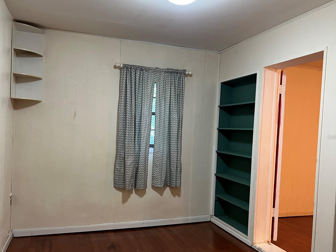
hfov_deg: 59.9
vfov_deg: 46.7
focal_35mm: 30
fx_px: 291
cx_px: 156
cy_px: 137
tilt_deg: +0.8
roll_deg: -4.2
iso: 250
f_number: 1.5
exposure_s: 1/60
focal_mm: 5.7
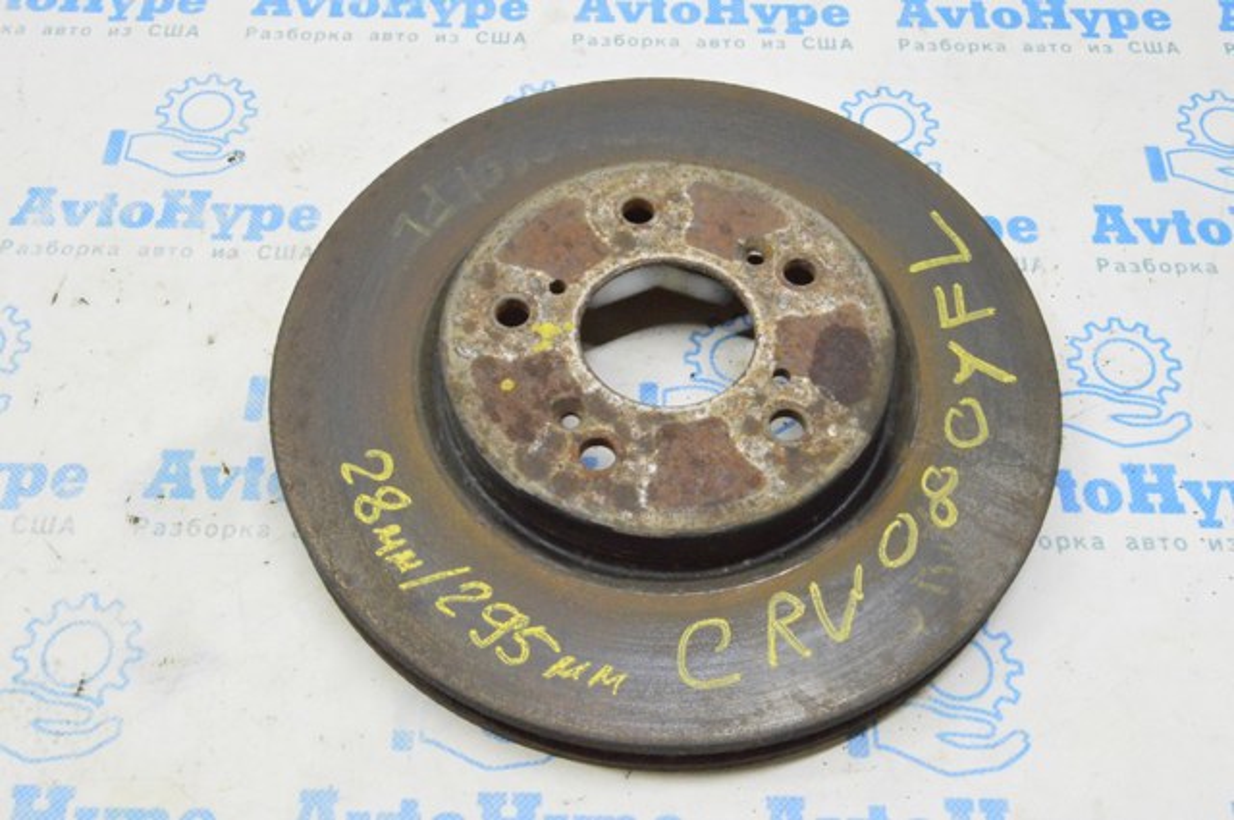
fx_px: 1232
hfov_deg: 53.2
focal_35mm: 36
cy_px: 410
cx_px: 617
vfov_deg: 36.8
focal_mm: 24
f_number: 20
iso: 6400
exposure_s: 1/15
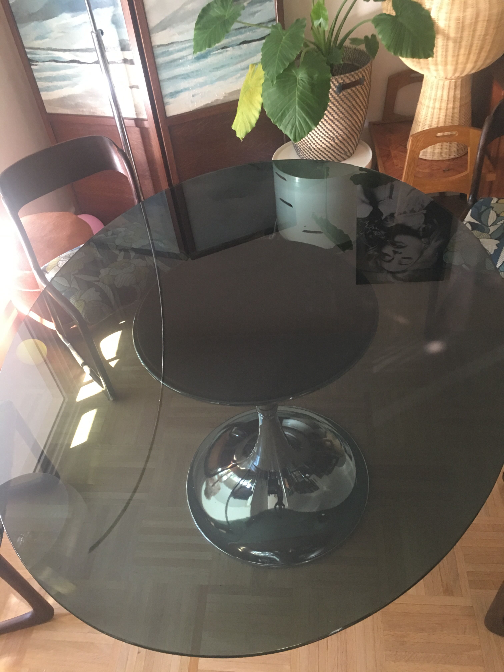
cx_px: 252
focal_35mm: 29
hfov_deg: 48.2
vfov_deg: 61.7
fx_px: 563
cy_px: 336
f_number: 2.2
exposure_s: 1/17
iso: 80
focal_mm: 4.15
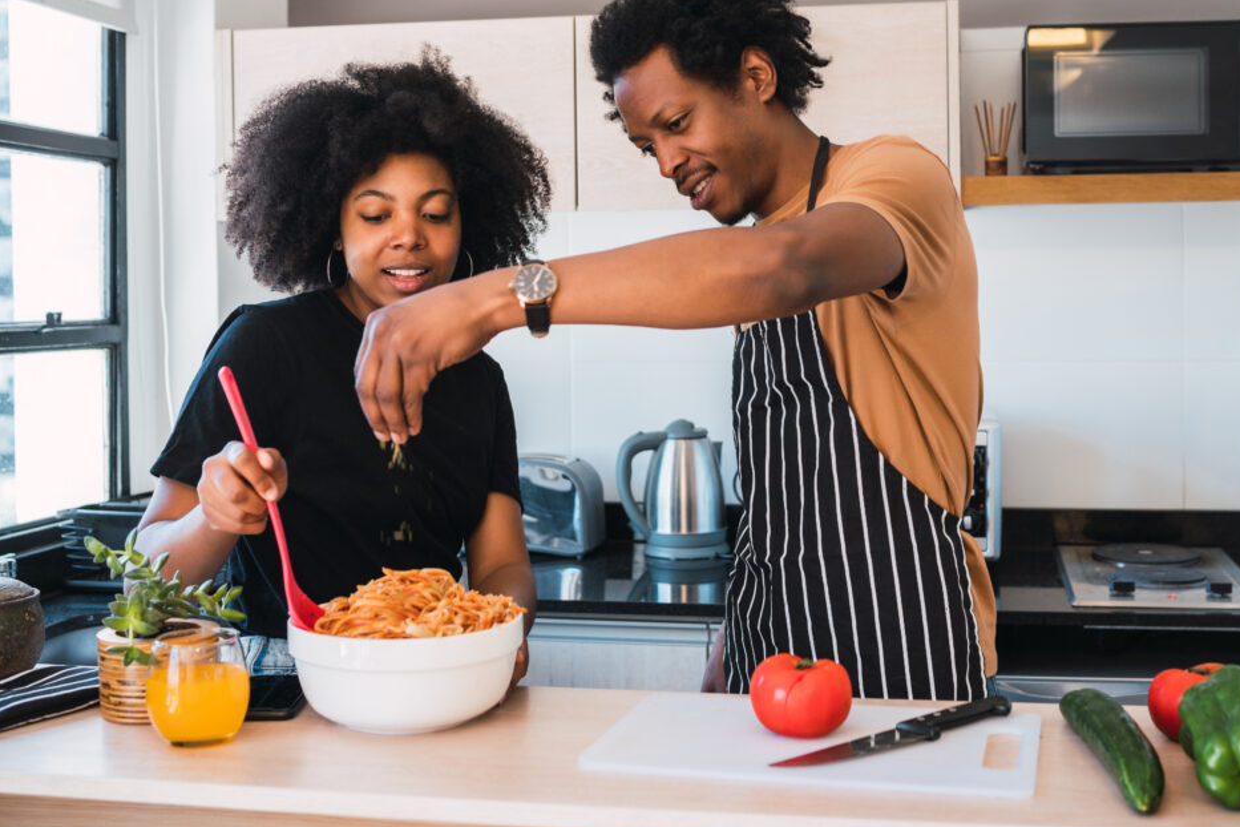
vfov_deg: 29.8
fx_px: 1550
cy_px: 328
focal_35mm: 45
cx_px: 732
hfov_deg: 43.4
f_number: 3.5
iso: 250
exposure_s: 1/125
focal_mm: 35
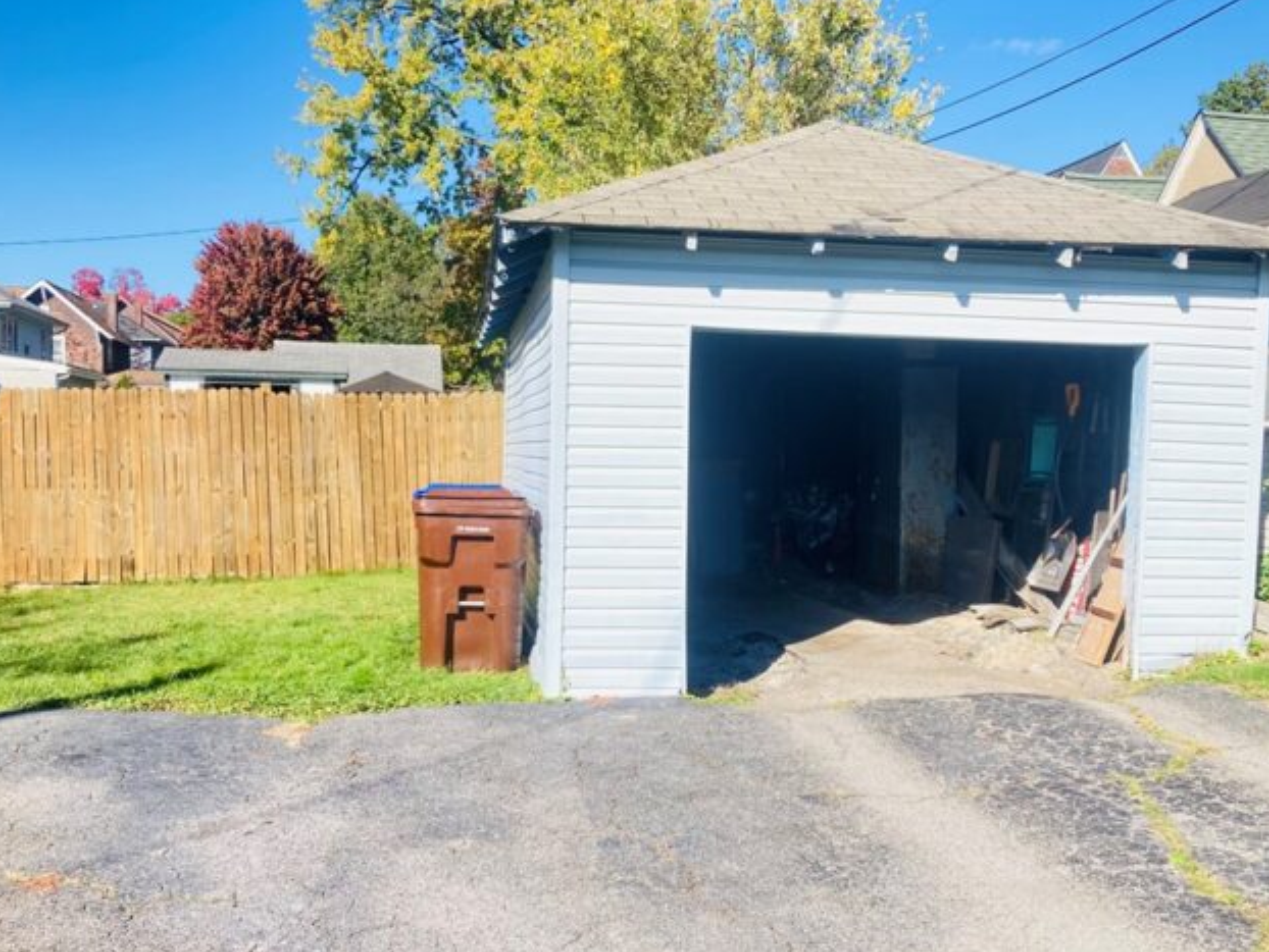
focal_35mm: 36
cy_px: 528
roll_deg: -0.3
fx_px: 1320
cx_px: 608
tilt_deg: -3.9
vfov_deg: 39.6
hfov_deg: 51.3
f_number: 1.8
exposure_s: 1/883
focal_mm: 3.99
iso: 20
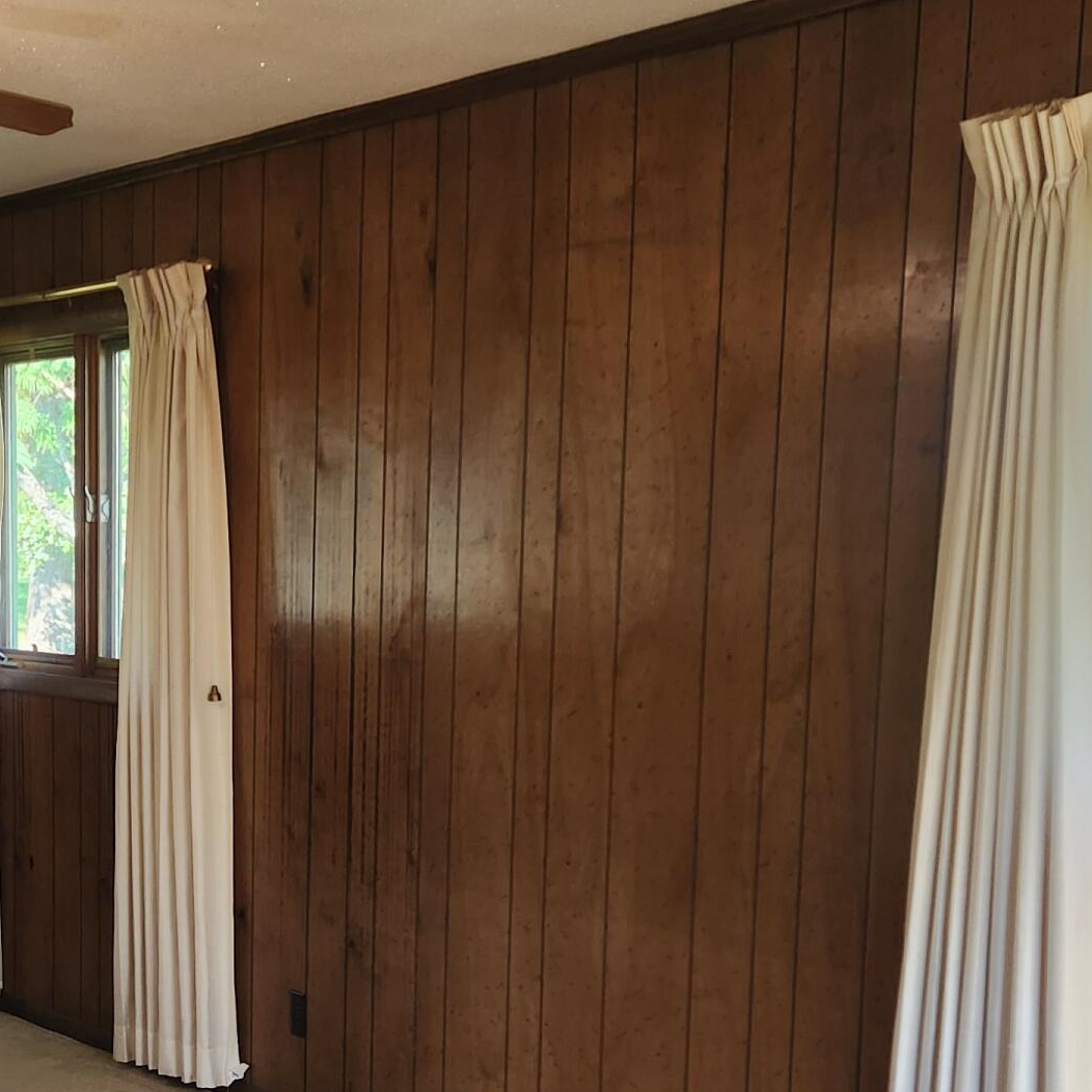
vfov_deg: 29.1
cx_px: 231
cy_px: 811
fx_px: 2070
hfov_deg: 29.0
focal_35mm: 58
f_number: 1.8
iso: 125
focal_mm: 5.4
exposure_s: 1/120
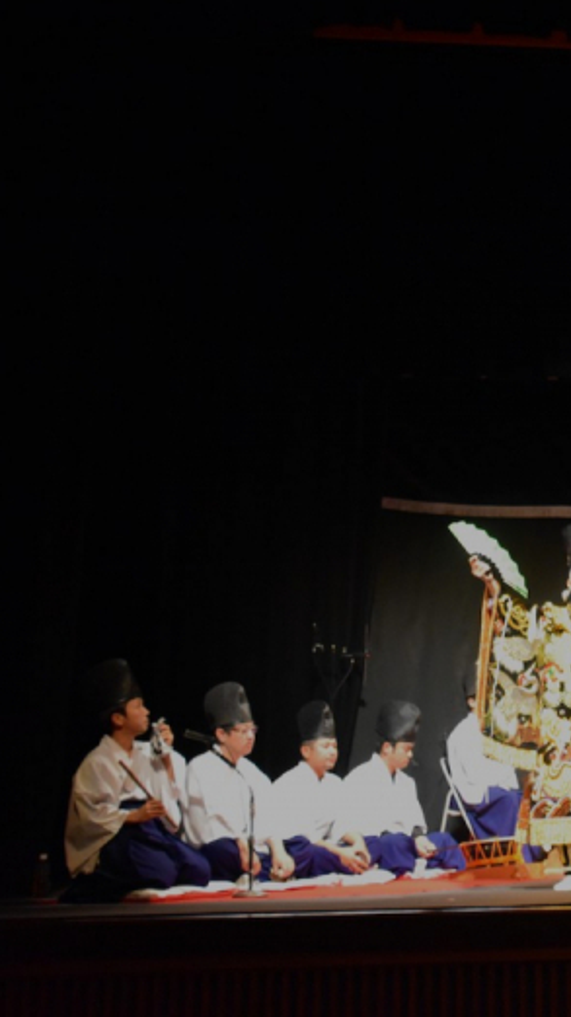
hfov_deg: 20.8
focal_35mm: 53
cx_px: 715
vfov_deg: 39.2
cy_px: 504
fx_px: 1429
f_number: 3.5
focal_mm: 22
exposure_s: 1/60
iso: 4000
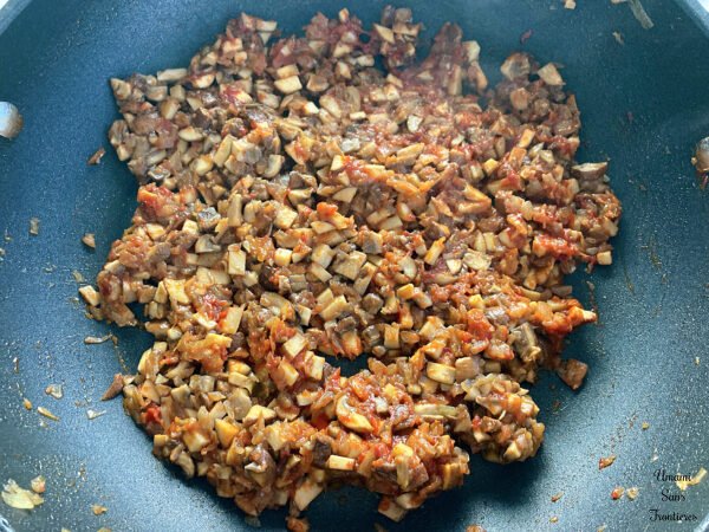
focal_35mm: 28
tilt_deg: -70.3
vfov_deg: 49.7
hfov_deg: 63.4
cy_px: 266
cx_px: 354
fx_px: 573
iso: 200
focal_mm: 3.99
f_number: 1.8
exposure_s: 1/50
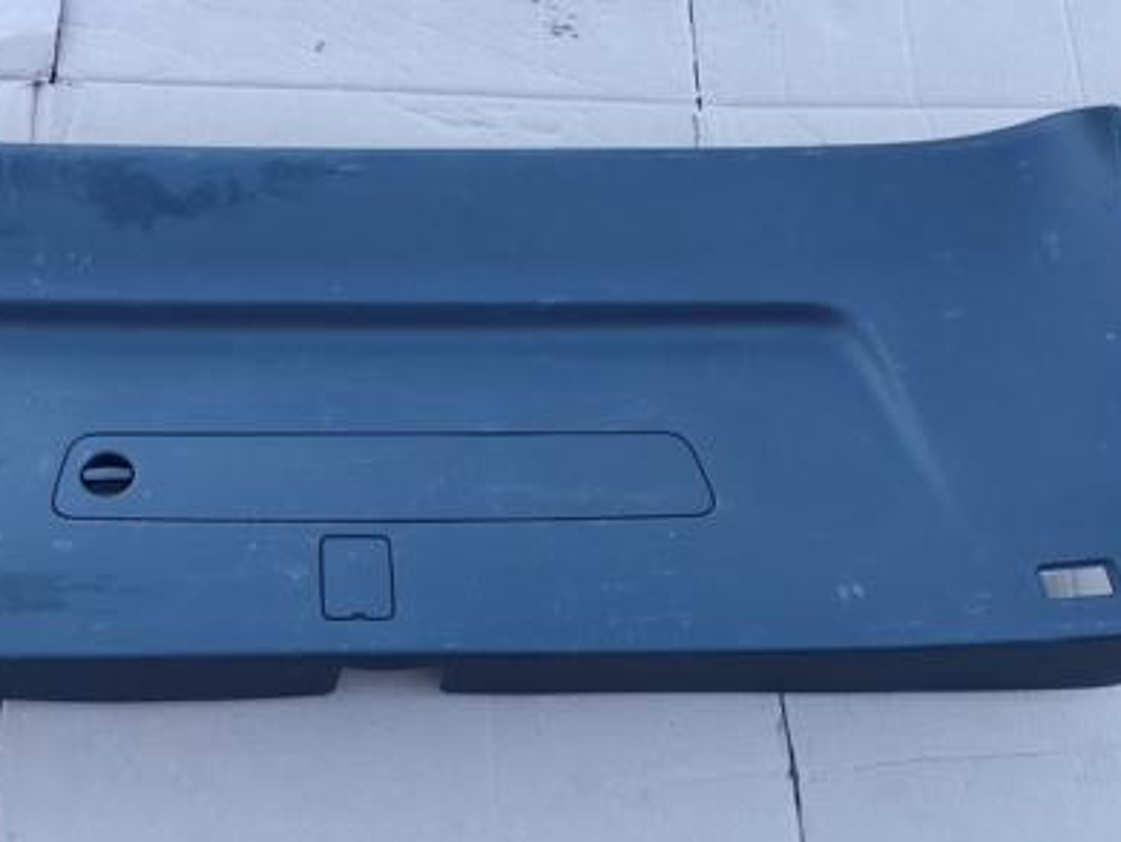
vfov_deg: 35.2
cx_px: 325
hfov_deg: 44.7
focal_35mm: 41
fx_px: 1329
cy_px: 391
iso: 183
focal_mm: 5.43
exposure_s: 1/120
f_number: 1.89
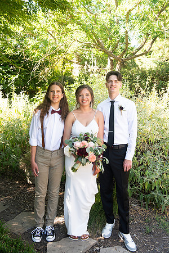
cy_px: 126
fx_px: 246
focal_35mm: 35
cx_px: 84
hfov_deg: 37.9
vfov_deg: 54.4
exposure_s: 1/320
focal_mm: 35
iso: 640
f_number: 4.5
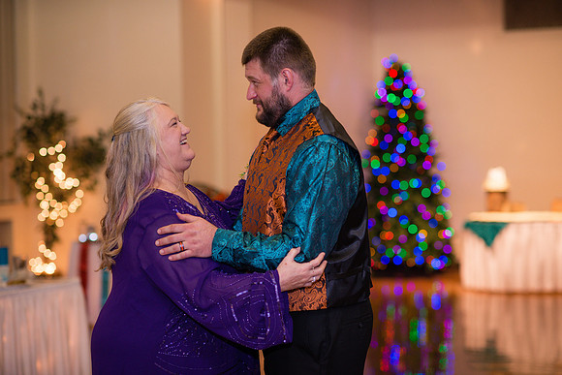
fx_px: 1327
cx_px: 281
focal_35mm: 85
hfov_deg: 23.9
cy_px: 188
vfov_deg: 16.1
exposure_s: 1/125
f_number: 2.2
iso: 640
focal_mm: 85
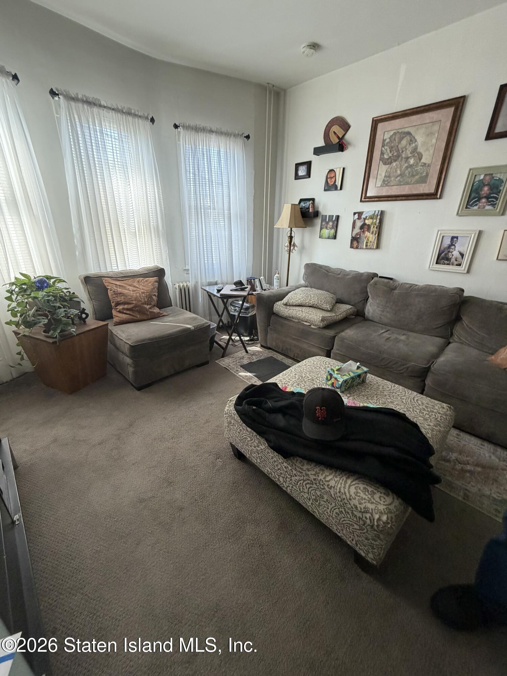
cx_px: 254
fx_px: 273
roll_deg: -3.3
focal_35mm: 14
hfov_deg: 85.7
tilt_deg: -21.5
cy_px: 338
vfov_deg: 102.1
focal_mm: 2.22
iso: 250
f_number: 2.2
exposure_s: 1/121
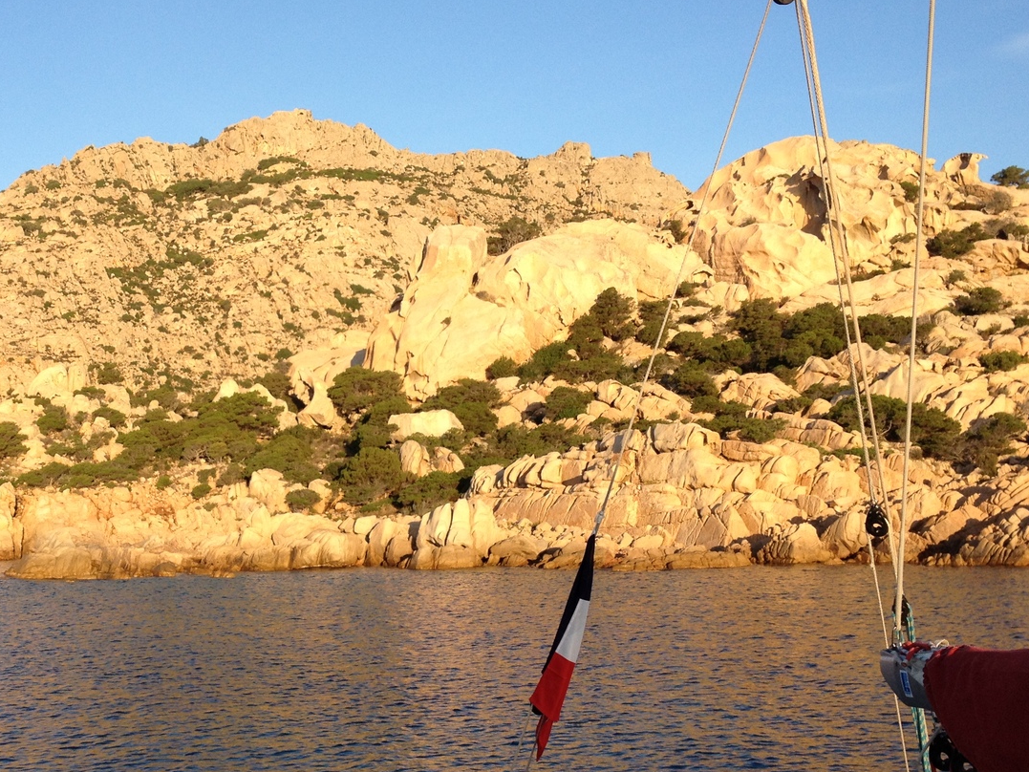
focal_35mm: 52
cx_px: 345
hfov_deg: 36.4
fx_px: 1546
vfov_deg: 28.0
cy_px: 431
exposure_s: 1/789
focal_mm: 4.28
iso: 64
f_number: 2.4
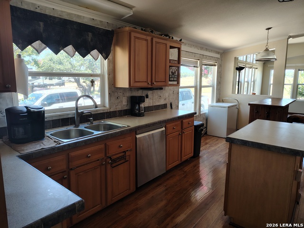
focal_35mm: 24
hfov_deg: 71.6
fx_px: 211
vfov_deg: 56.8
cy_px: 114
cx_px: 152
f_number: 1.8
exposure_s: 1/111
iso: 268
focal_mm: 5.56
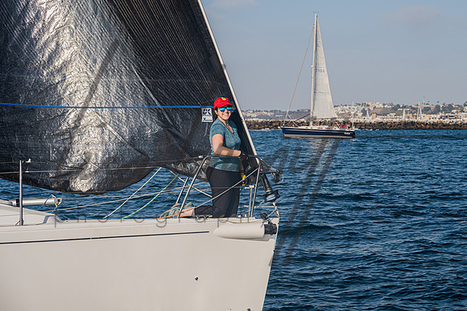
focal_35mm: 86
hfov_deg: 23.6
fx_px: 1113
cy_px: 113
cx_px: 298
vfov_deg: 15.9
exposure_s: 1/1600
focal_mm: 66
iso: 400
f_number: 6.3
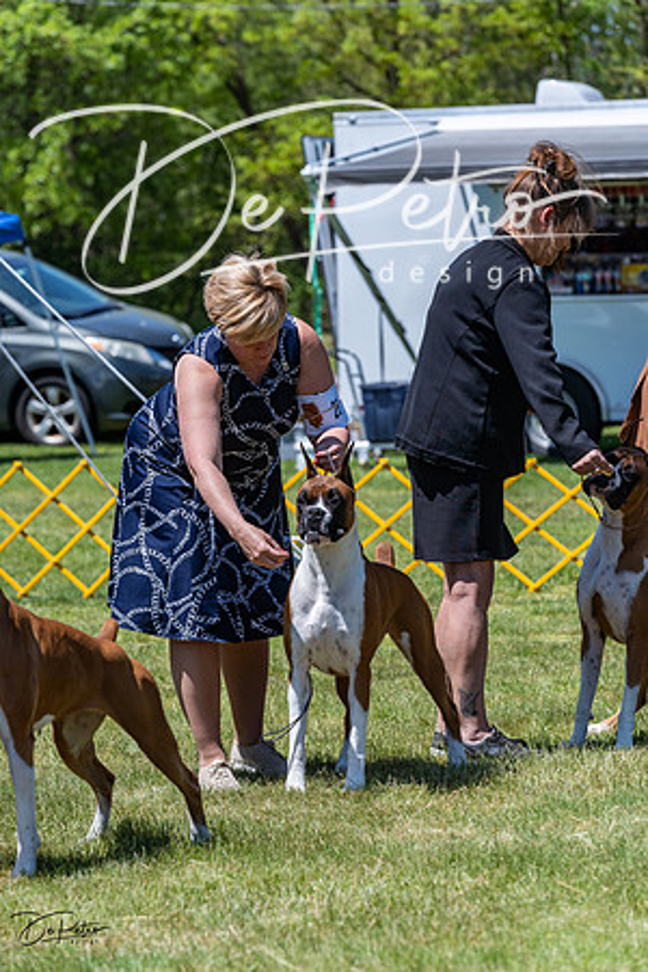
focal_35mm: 151
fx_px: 4077
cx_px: 324
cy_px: 486
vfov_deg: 13.6
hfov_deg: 9.1
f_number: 6.3
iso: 500
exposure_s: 1/1600
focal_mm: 151
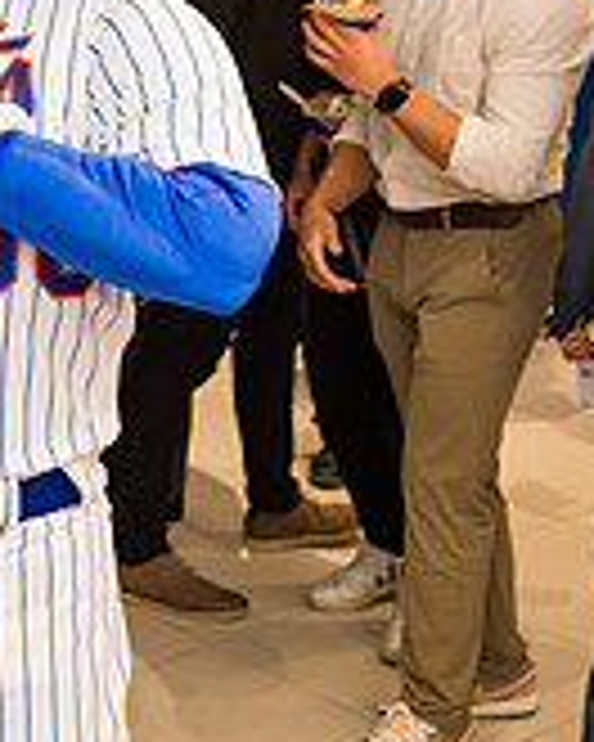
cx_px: -171
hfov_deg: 18.2
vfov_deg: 23.5
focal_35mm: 79
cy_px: 81
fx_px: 1736
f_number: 4
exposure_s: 1/200
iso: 400
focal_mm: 24
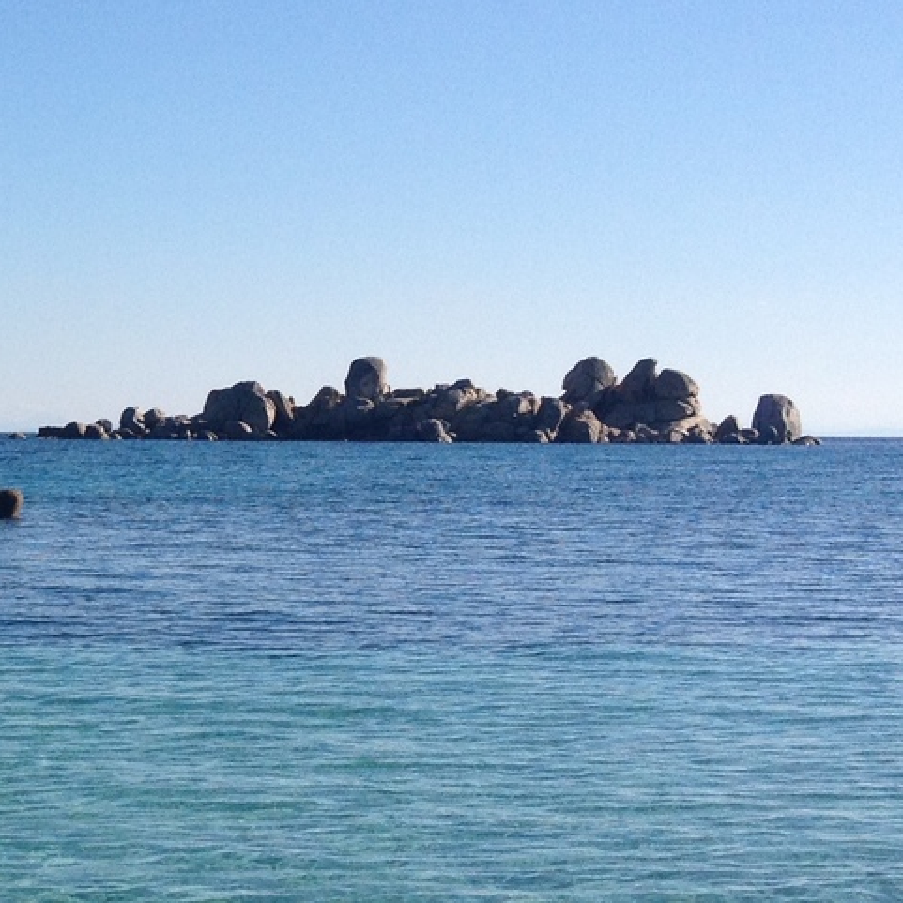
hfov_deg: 15.9
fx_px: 3040
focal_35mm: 103
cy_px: 464
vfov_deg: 16.9
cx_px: -306
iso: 64
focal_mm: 4.28
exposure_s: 1/2632
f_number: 2.4
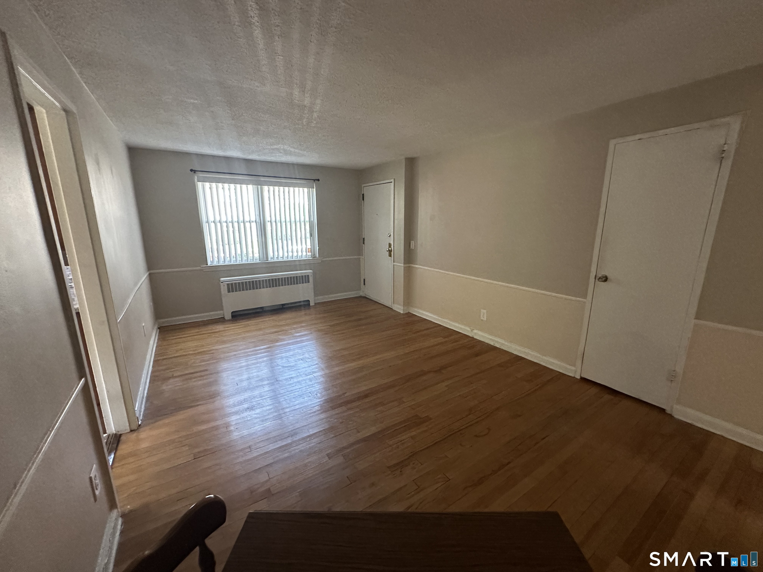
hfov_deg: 102.1
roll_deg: +0.0
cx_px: 382
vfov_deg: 85.7
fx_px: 309
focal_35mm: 14
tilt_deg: -12.2
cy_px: 286
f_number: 2.2
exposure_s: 1/60
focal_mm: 2.22
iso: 500
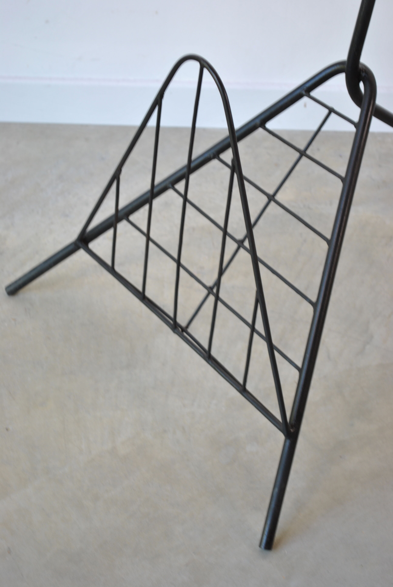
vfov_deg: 24.6
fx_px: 1347
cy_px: 294
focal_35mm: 82
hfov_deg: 16.6
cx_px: 196
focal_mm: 55
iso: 200
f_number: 5.6
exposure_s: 1/15
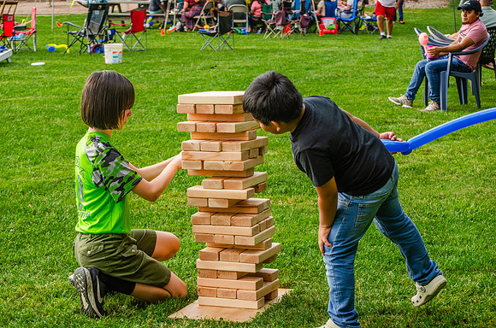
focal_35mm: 82
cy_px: 164
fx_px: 1134
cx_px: 248
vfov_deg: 16.5
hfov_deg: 24.7
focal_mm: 55
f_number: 7.1
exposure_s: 1/200
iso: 200
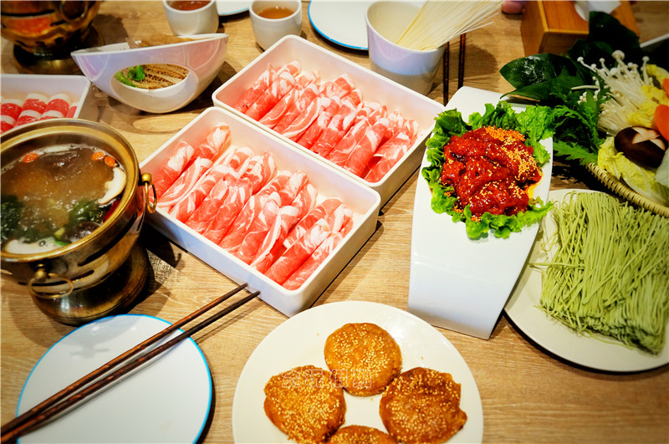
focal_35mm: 34
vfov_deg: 38.3
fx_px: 640
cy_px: 222
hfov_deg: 55.2
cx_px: 334
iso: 640
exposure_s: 1/160
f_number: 4
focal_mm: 23
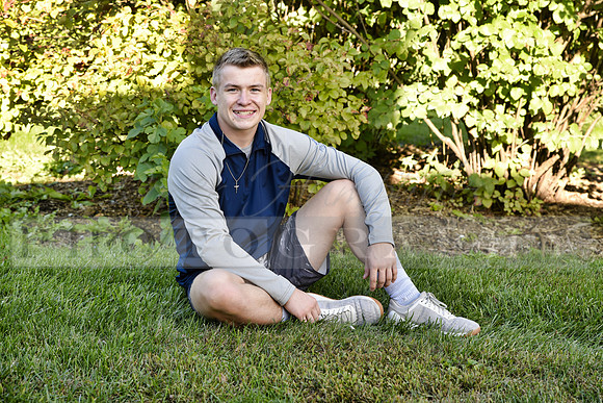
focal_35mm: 68
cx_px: 302
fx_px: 1139
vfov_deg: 20.0
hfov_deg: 29.6
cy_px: 202
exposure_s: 1/125
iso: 200
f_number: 5.6
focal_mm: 68
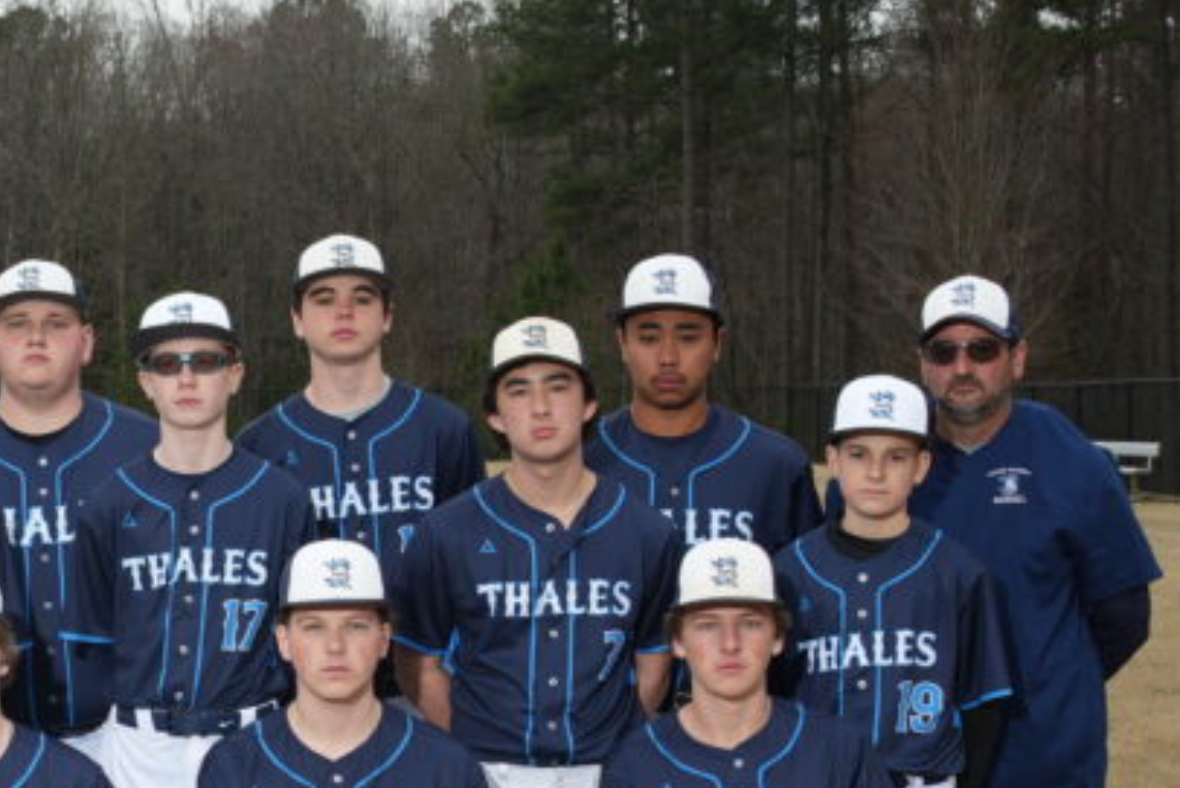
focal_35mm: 106
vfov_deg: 12.8
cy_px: 708
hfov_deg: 18.9
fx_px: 3475
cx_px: 125
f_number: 8
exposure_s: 1/160
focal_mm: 42
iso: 400
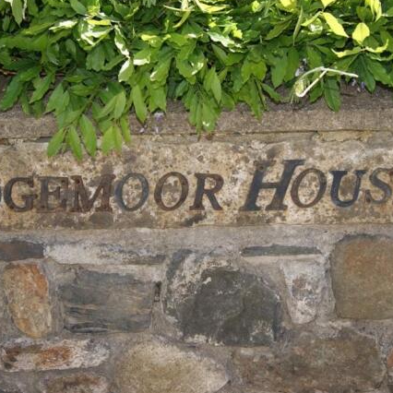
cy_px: 195
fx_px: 655
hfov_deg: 33.4
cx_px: 203
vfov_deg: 33.4
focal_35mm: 51
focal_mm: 26
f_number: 6.3
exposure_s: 1/160
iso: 100
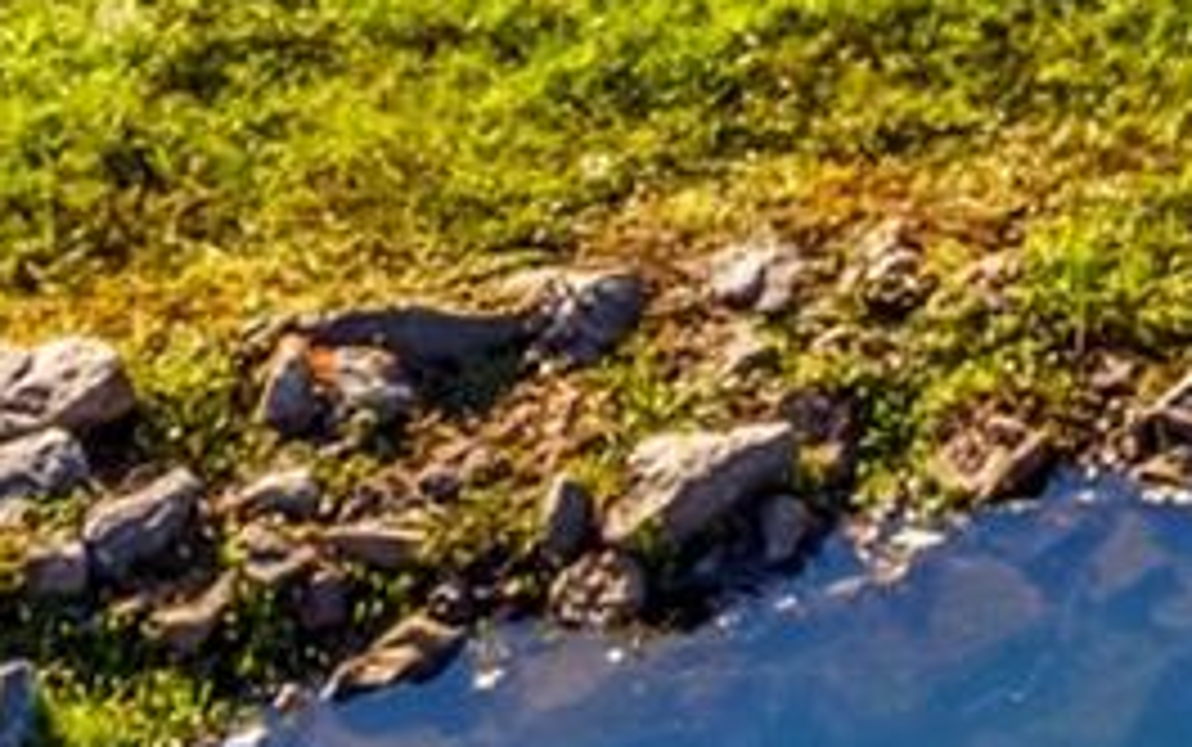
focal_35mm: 173
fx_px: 5624
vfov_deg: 6.2
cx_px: 2510
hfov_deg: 10.9
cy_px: -2270
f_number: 2.8
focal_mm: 8.38
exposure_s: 1/800
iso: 100
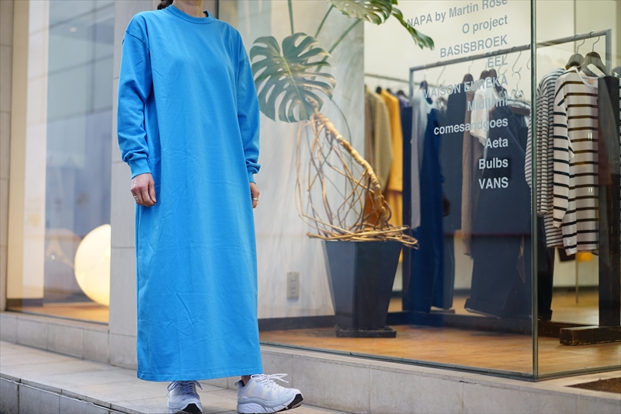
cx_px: 310
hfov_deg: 36.3
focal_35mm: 55
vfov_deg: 24.6
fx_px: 948
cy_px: 207
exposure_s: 1/60
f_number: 1.8
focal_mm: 55
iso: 160
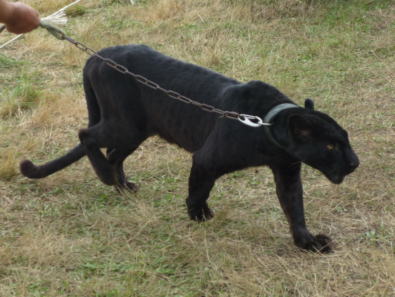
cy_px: 148
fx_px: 1004
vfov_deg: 16.8
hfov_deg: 22.3
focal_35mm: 88
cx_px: 198
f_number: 4.6
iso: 100
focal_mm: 14.6
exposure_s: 1/200
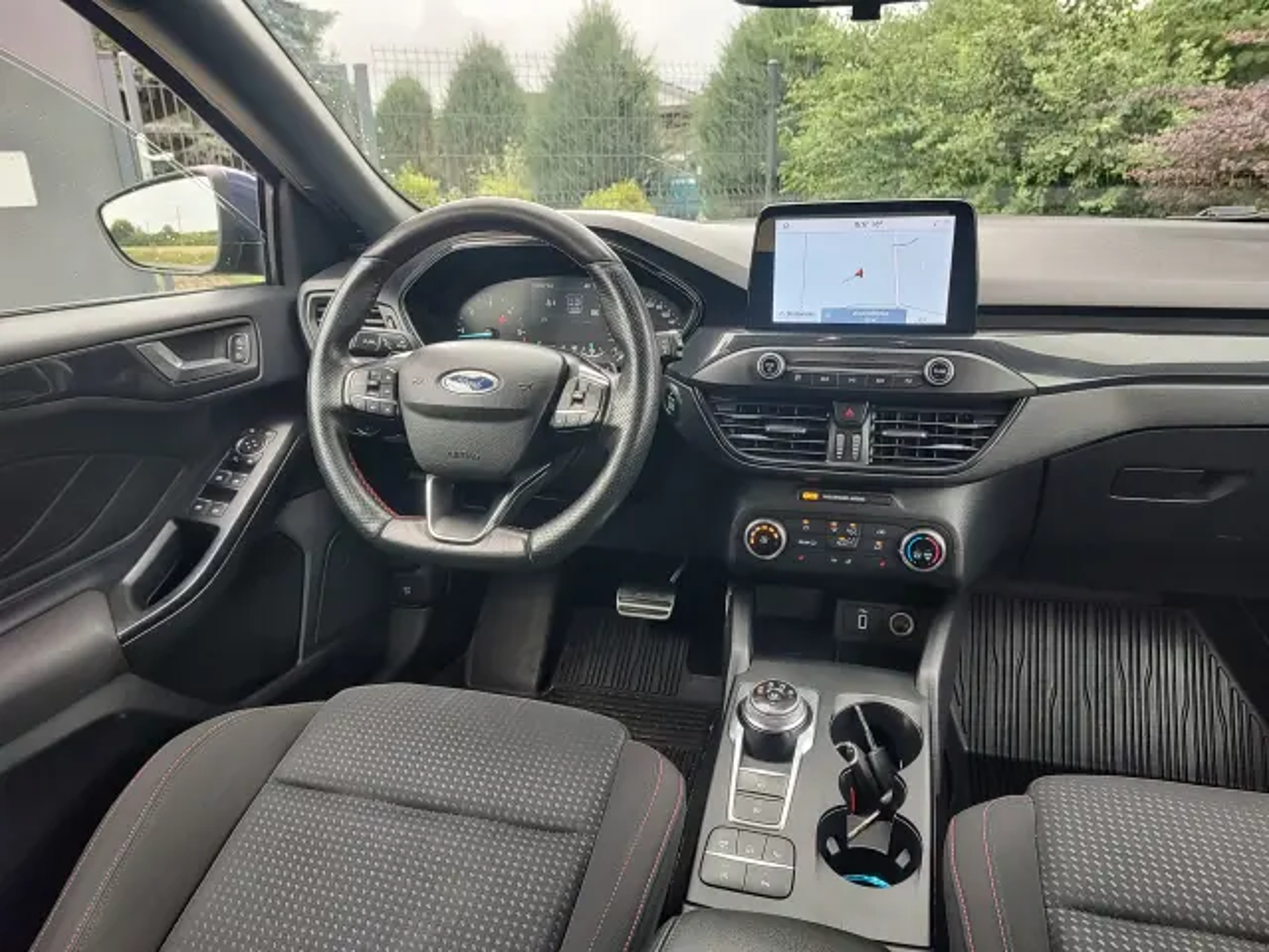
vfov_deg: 58.9
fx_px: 843
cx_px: 634
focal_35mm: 23
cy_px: 476
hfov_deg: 73.9
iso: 109
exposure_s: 1/100
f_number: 1.8
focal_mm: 5.56
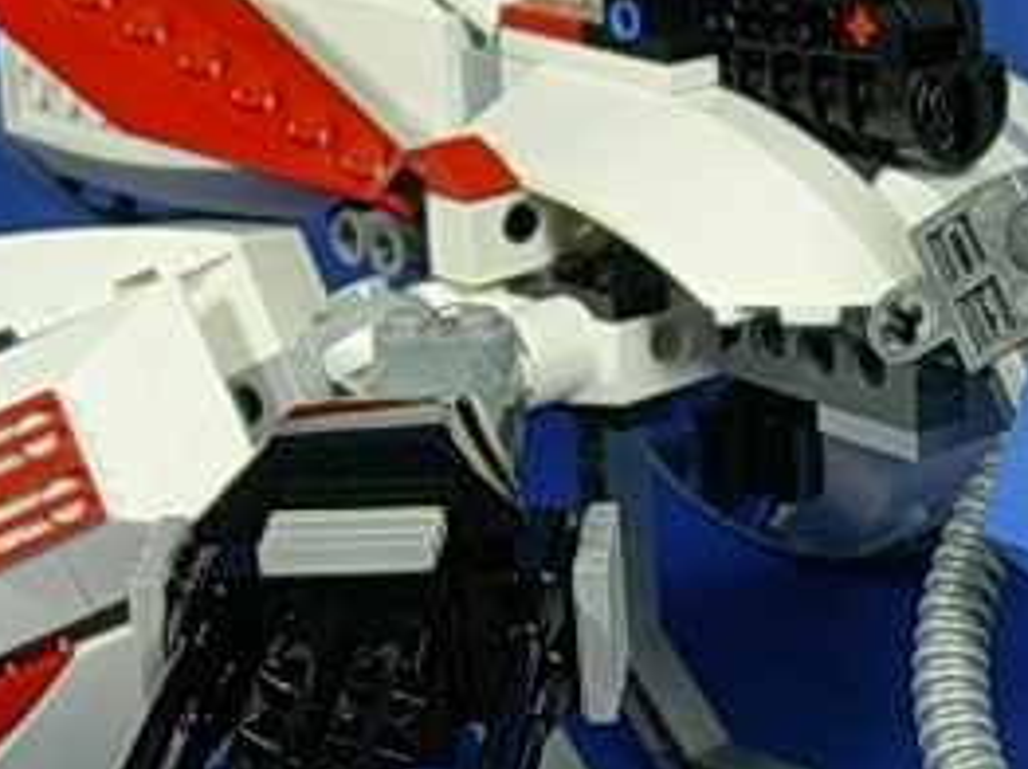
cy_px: 400
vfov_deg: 13.4
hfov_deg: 17.9
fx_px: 3264
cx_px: 671
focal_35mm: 110
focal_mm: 6.7
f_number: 2.9
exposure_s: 1/28.5
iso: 70
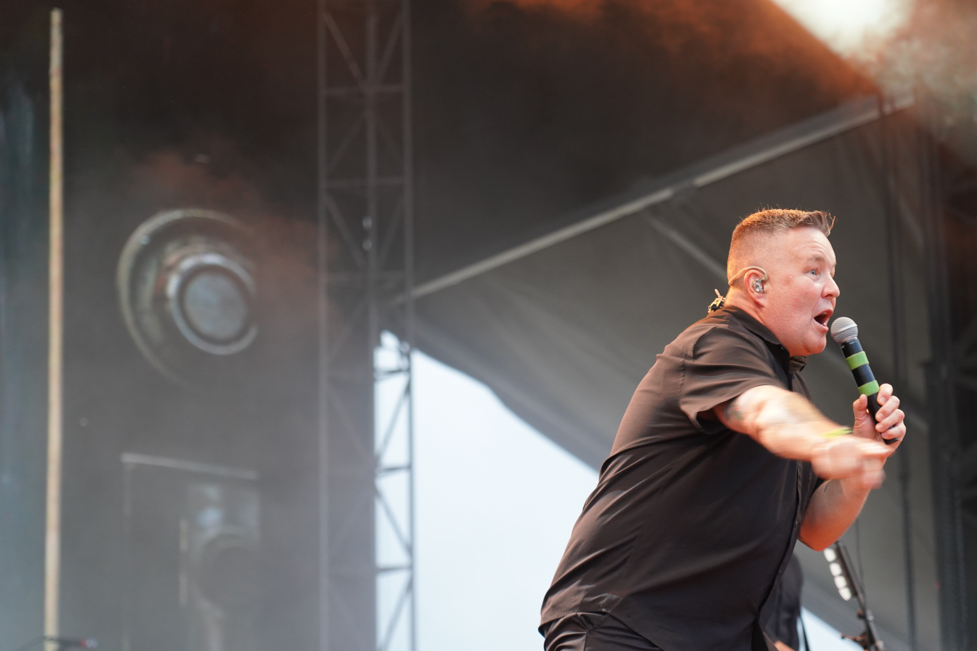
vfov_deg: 13.0
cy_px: 326
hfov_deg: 19.5
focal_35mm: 105
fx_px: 2849
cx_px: 488
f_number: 4
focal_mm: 105
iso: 2500
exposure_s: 1/160
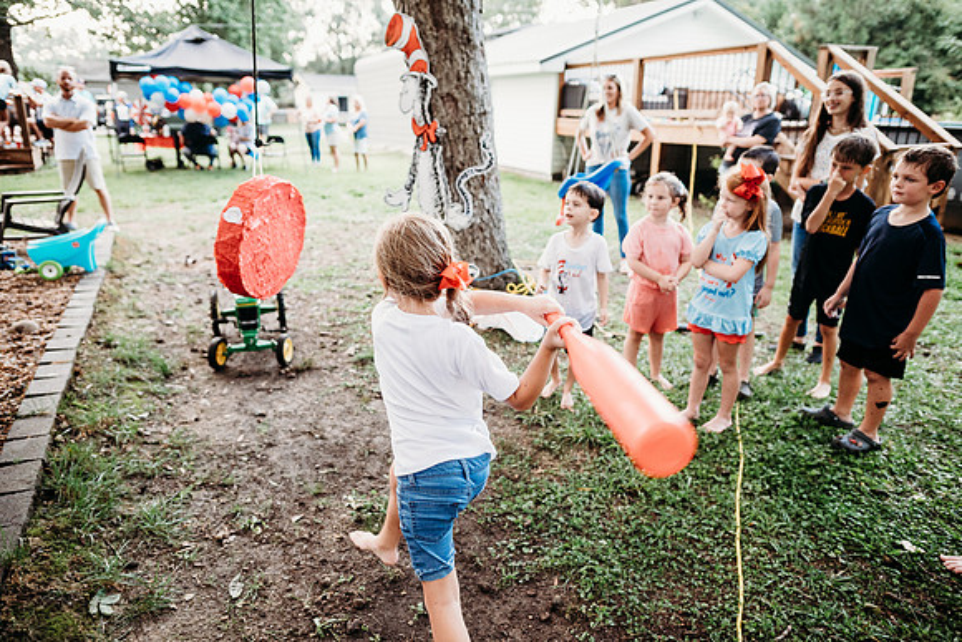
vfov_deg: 53.2
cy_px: 321
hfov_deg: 73.7
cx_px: 481
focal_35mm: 24
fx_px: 641
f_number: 2.5
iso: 1250
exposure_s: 1/200
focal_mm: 24
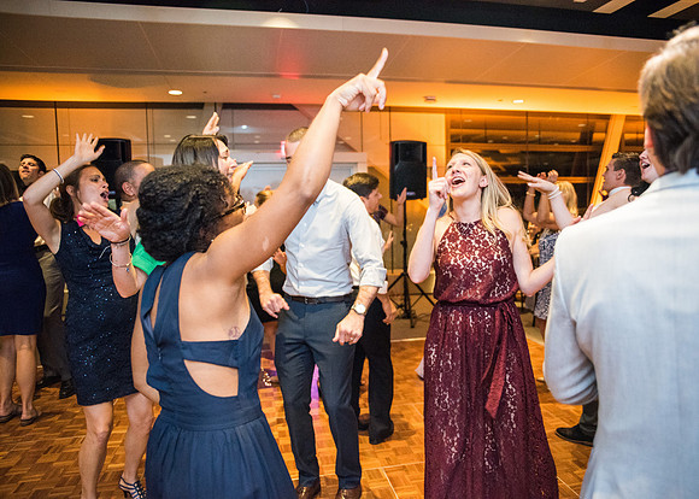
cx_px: 374
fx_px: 499
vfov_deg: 53.2
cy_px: 250
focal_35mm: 25
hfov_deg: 70.0
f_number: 2.8
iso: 2500
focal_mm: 24
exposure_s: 1/100
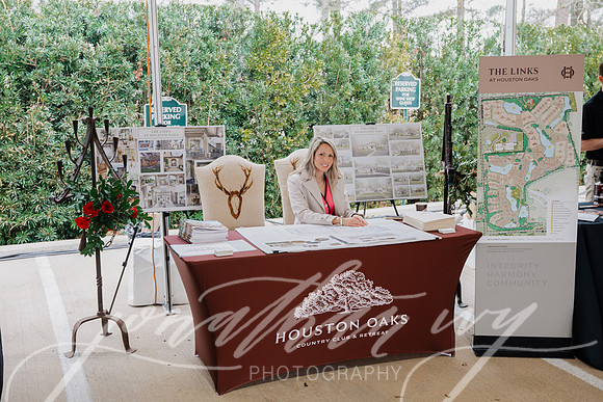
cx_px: 302
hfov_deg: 47.4
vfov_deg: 32.6
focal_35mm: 41
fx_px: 687
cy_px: 201
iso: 2000
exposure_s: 1/250
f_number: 5.6
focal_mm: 41
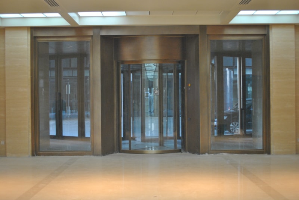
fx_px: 349
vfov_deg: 32.0
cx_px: 150
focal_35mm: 42
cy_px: 100
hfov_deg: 46.3
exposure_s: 1/60
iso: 800
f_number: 4.5
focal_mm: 28
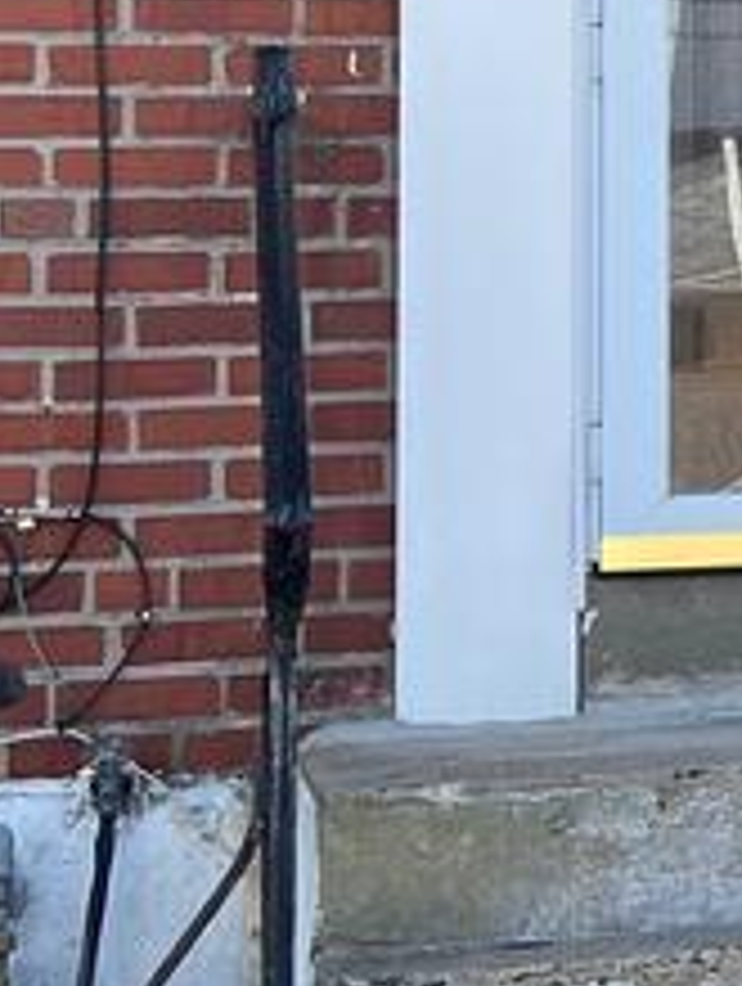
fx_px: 3648
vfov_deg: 15.2
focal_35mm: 128
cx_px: 1632
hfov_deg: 10.4
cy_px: 54
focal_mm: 5.7
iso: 50
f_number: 1.5
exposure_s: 1/1079
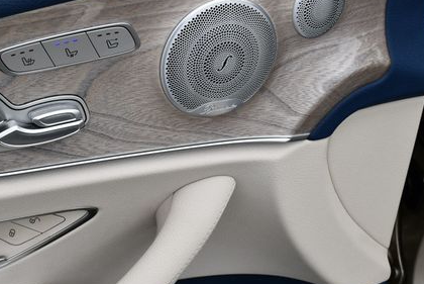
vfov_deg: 20.3
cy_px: 109
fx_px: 790
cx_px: 140
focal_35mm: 67
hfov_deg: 29.8
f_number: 8
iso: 125
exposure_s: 1/250
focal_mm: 22
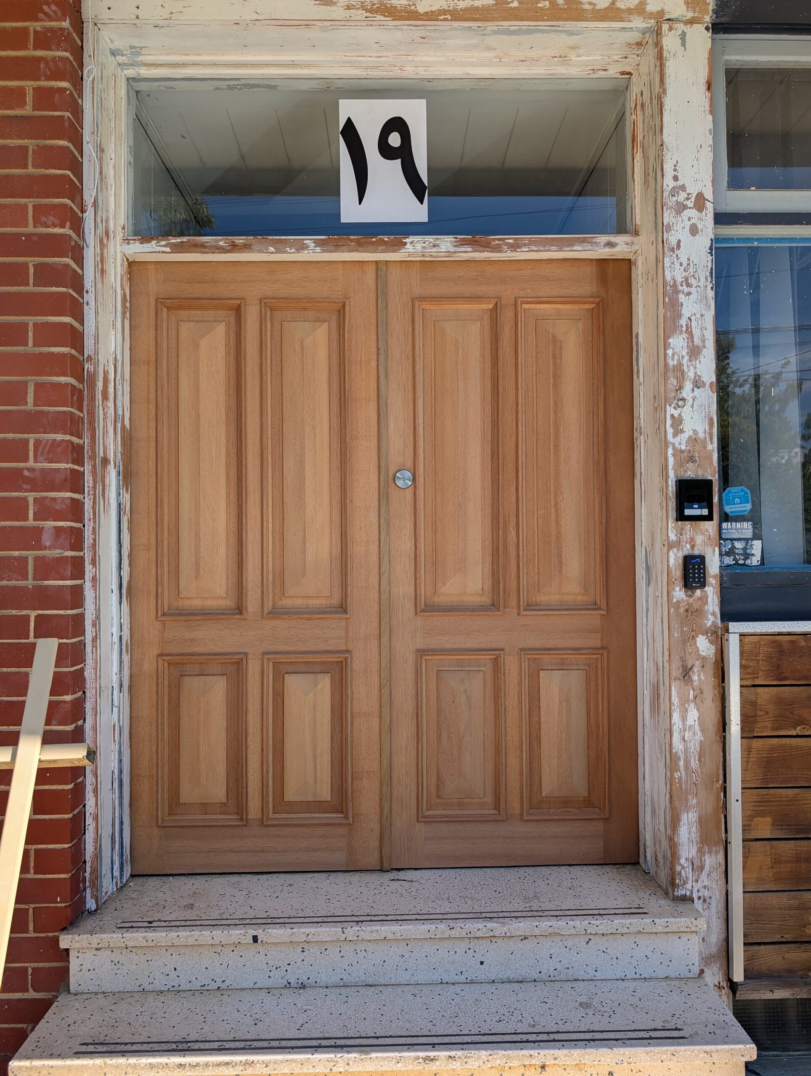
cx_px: 406
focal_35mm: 24
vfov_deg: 71.5
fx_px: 748
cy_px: 538
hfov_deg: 56.9
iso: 21
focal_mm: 6.9
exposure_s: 1/742
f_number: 1.68
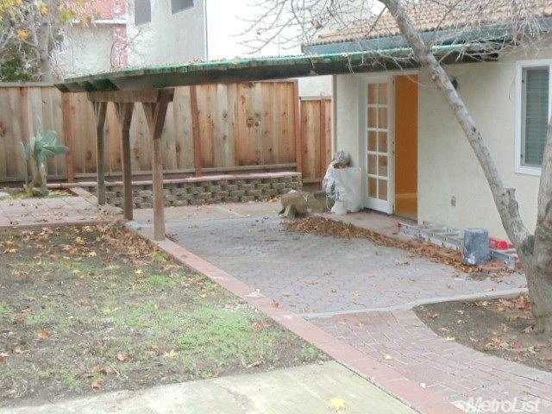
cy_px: 207
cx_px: 276
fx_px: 1180
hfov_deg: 26.3
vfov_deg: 19.9
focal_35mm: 74
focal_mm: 10.12
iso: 800
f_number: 4.4
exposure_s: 1/30
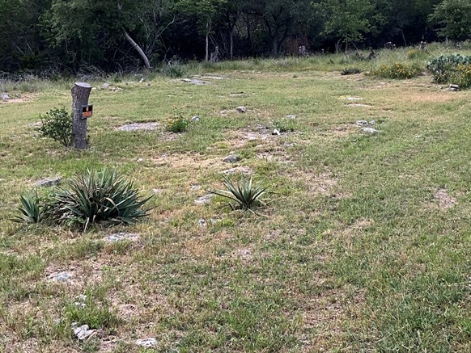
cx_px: 261
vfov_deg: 28.5
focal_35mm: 51
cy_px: 144
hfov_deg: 37.4
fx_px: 694
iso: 20
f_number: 1.8
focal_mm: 3
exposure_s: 1/169
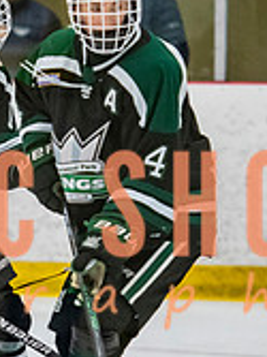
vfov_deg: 3.2
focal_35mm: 618
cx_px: -157
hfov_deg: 2.4
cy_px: 299
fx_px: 6364
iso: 2000
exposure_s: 1/640
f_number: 3.2
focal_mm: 135
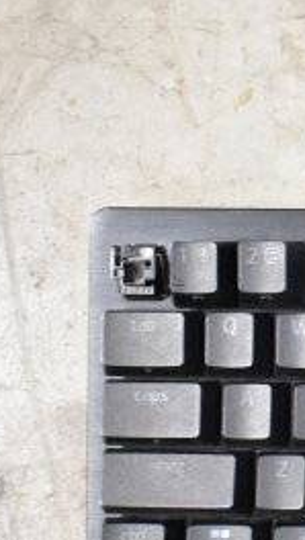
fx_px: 1248
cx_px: 596
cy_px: 381
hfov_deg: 12.4
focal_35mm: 87
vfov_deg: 24.3
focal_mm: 24
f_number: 3.8
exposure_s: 1/40
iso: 9000
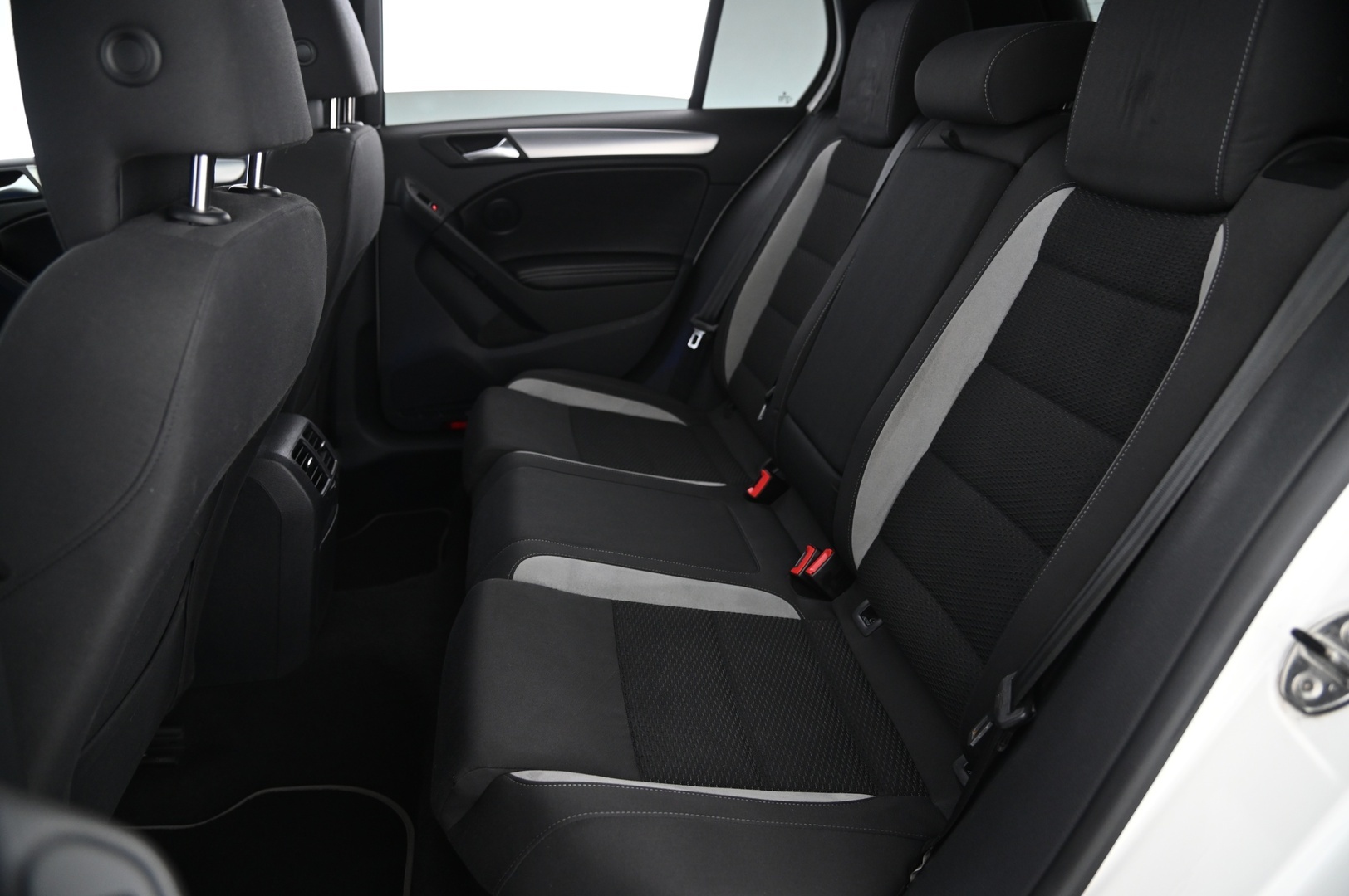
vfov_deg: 53.1
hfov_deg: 73.8
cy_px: 448
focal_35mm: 24
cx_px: 674
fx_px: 899
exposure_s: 1/13
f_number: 4
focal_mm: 24
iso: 2000
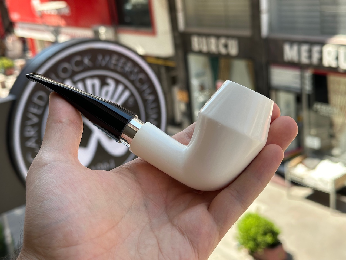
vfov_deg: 30.3
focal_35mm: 48
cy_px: 130
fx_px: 480
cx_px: 173
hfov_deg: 39.7
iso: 64
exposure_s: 1/672
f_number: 1.78
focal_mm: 6.86
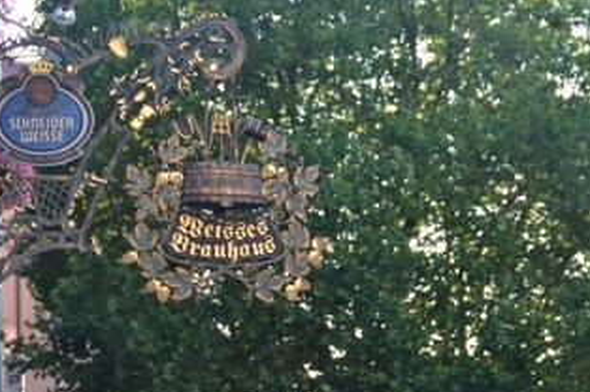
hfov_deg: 14.3
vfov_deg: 9.5
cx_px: 288
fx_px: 2352
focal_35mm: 144
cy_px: 172
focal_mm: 75
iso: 100
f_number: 5
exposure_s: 1/80
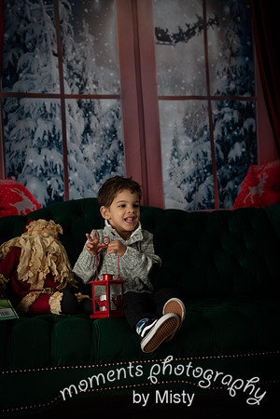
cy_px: 210
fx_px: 560
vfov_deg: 41.1
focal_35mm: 48
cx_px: 140
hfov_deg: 28.1
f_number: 3.5
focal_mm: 48
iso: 100
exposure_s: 1/160
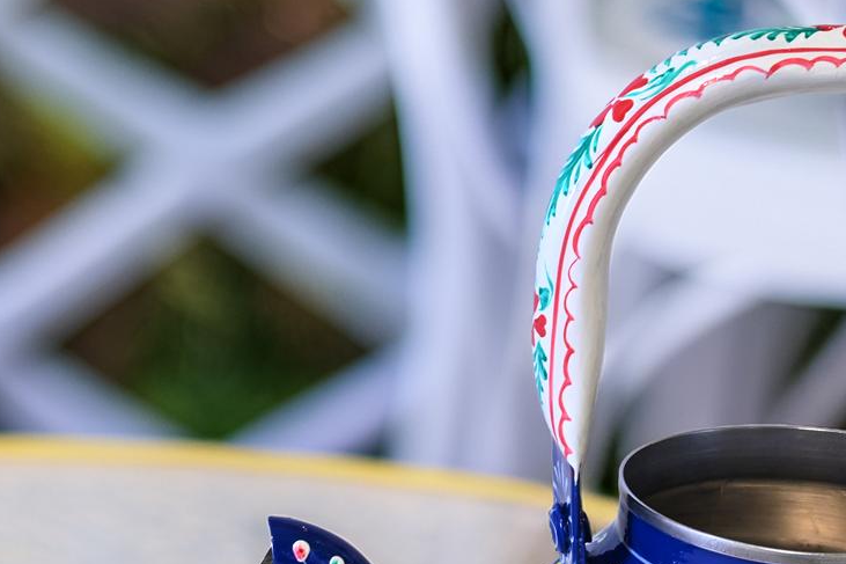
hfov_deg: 22.3
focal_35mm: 91
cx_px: 591
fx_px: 2138
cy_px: 523
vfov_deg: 14.8
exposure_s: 1/20
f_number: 22
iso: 2500
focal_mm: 44
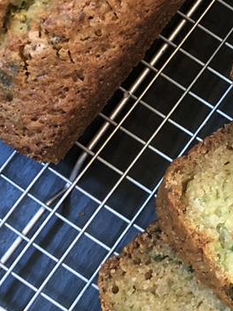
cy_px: 157
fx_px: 673
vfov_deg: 26.0
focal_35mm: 75
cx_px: 268
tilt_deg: -76.8
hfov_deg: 18.7
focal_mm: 4
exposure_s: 1/9
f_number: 1.8
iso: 100
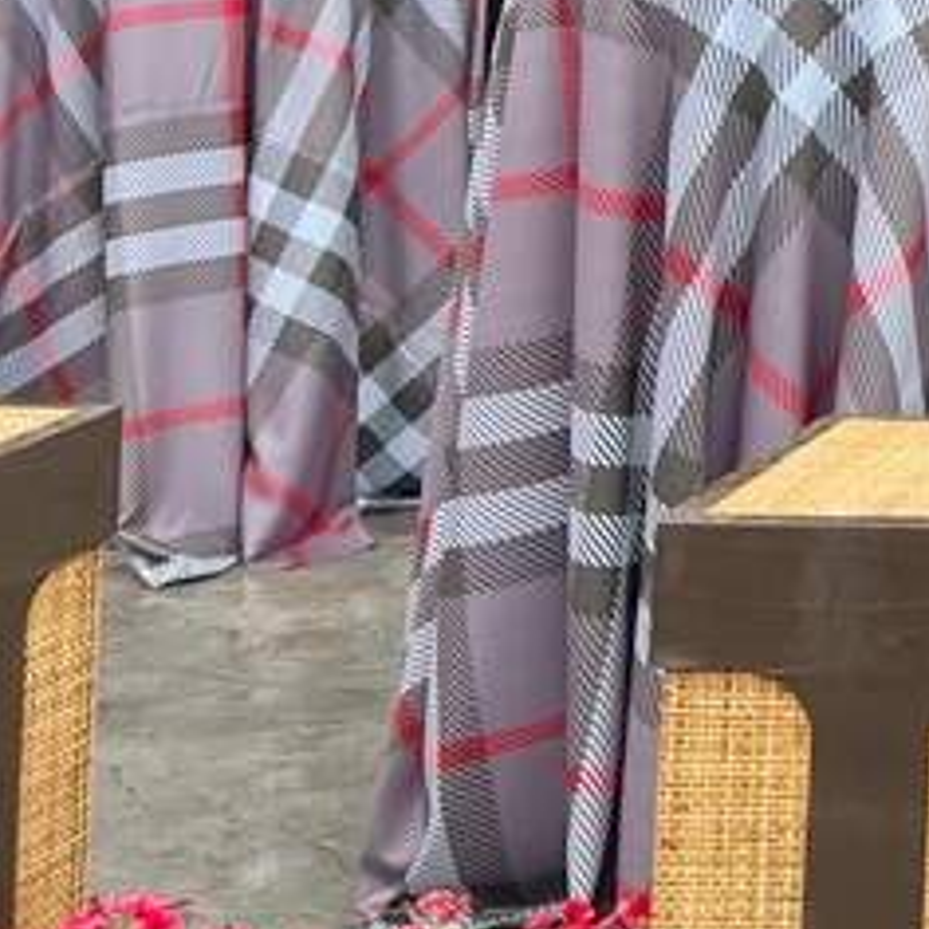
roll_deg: -0.1
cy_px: -527
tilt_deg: +2.8
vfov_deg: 13.8
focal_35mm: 117
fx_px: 3552
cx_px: 2358
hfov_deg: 11.7
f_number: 1.5
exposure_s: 1/121
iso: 40
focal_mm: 5.7
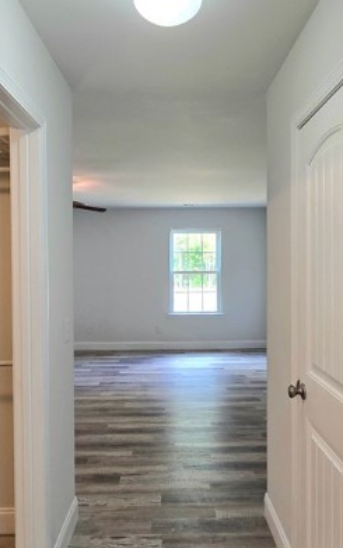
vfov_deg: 68.4
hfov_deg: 46.0
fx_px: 404
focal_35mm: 27
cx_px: 174
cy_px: 273
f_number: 2.2
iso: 100
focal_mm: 2.2
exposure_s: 1/60.2
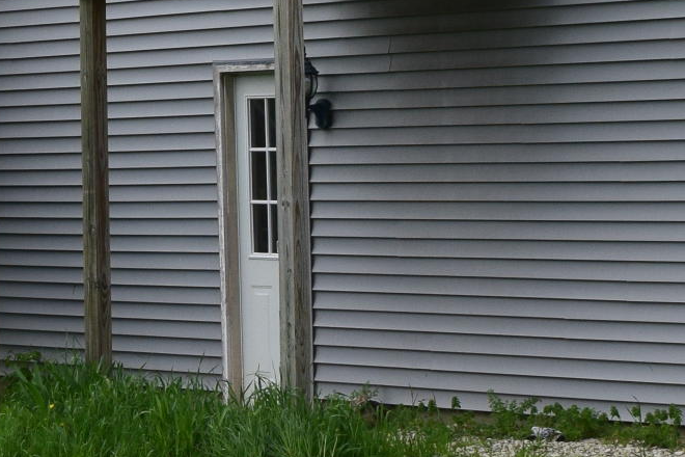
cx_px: 84
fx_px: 4020
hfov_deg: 9.7
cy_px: -122
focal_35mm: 211
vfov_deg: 6.5
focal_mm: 31
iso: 400
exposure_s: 1/400
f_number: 11
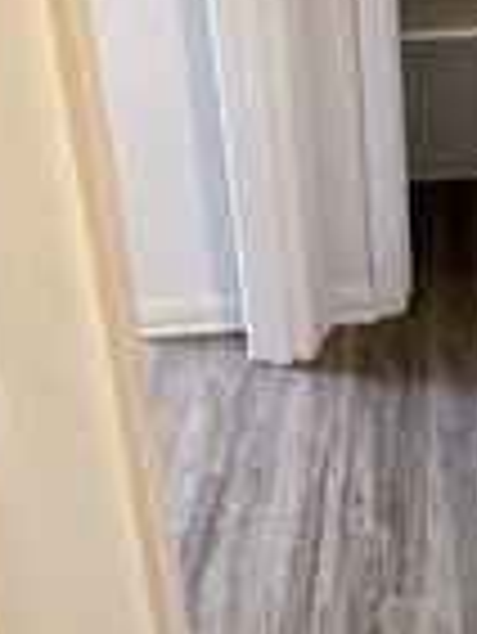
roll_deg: +1.2
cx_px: 488
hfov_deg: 29.3
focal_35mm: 46
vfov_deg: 33.3
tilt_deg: -16.5
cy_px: -135
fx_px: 844
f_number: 1.8
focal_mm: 1.57
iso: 400
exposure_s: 1/60
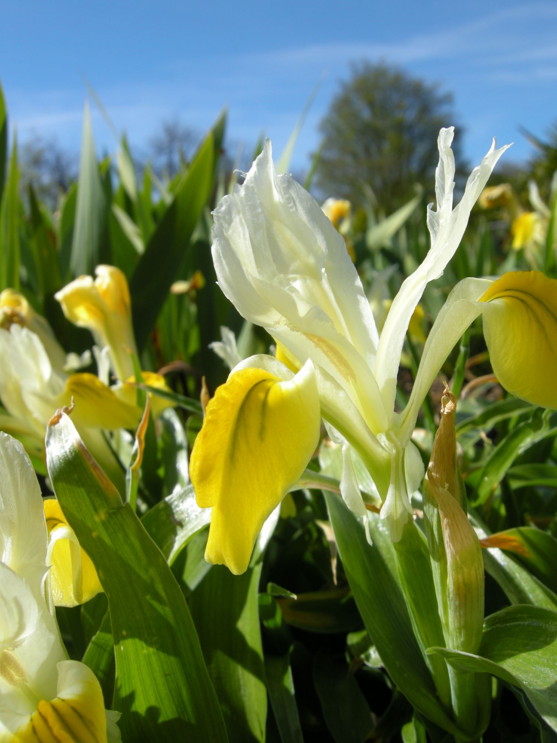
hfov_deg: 40.7
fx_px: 751
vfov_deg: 52.6
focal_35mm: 35
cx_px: 278
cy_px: 372
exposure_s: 1/263
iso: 64
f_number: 6.1
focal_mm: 7.5
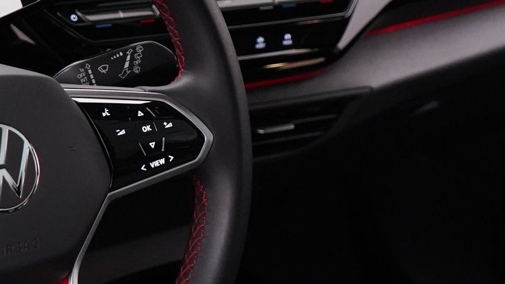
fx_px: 1365
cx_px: 140
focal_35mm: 102
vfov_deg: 11.9
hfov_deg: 20.8
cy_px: 111
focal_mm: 28
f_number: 3.5
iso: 6400
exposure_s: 1/160
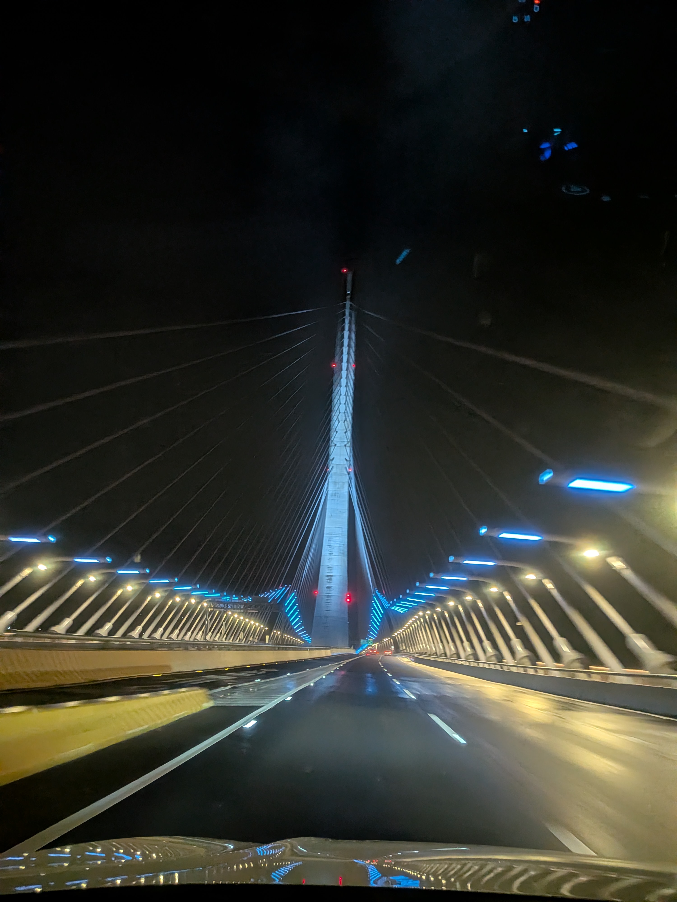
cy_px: 451
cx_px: 338
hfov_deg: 56.8
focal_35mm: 24
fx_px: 626
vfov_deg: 71.6
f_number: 1.7
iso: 645
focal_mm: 4.53
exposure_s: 1/15
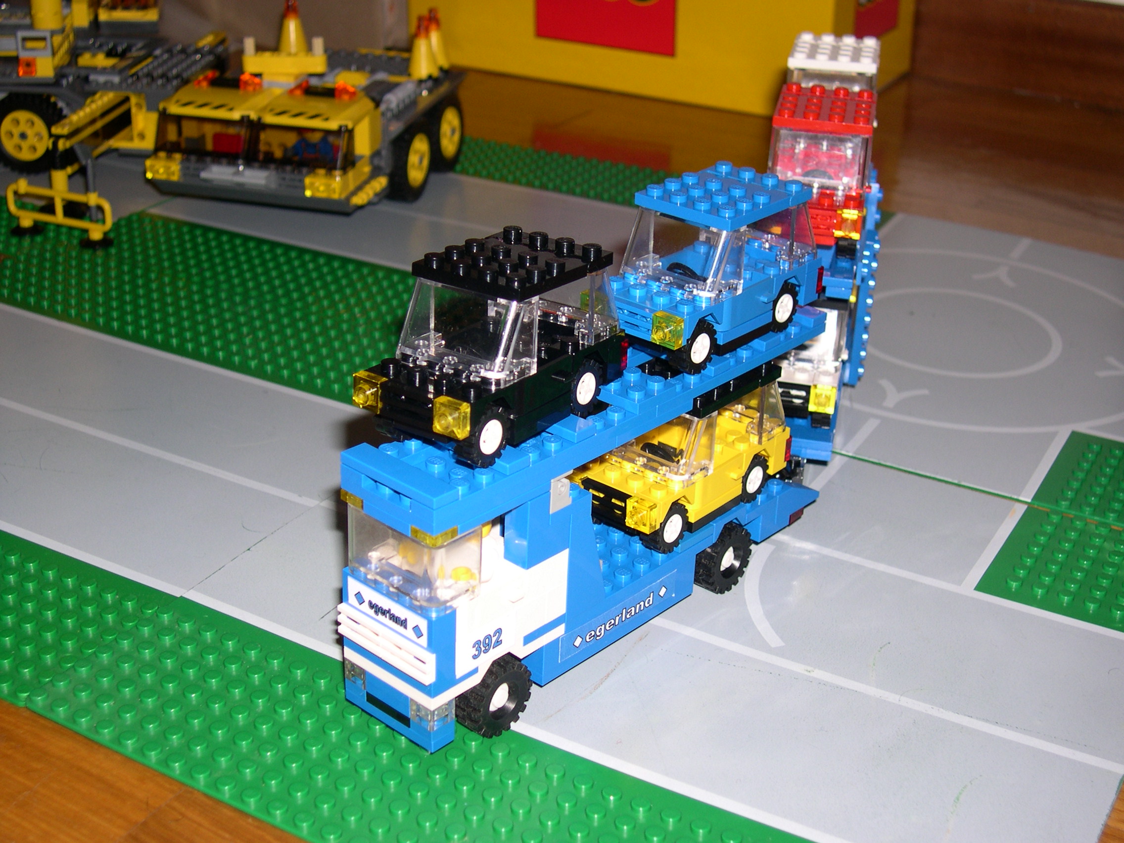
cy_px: 422
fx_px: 1526
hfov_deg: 40.4
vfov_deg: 30.9
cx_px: 562
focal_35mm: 47
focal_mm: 10.1
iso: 100
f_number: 3.1
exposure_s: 1/60
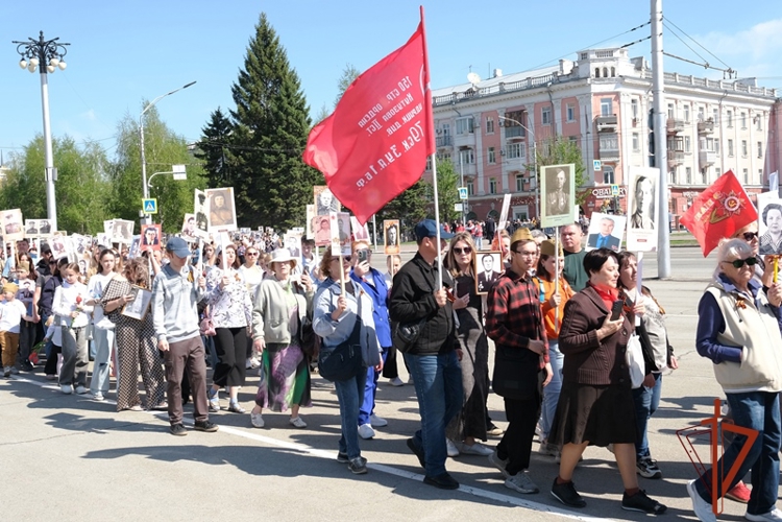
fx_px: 695
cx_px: 391
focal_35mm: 32
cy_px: 261
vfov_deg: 41.1
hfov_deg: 58.7
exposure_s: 1/350
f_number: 5.6
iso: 160
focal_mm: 21.2
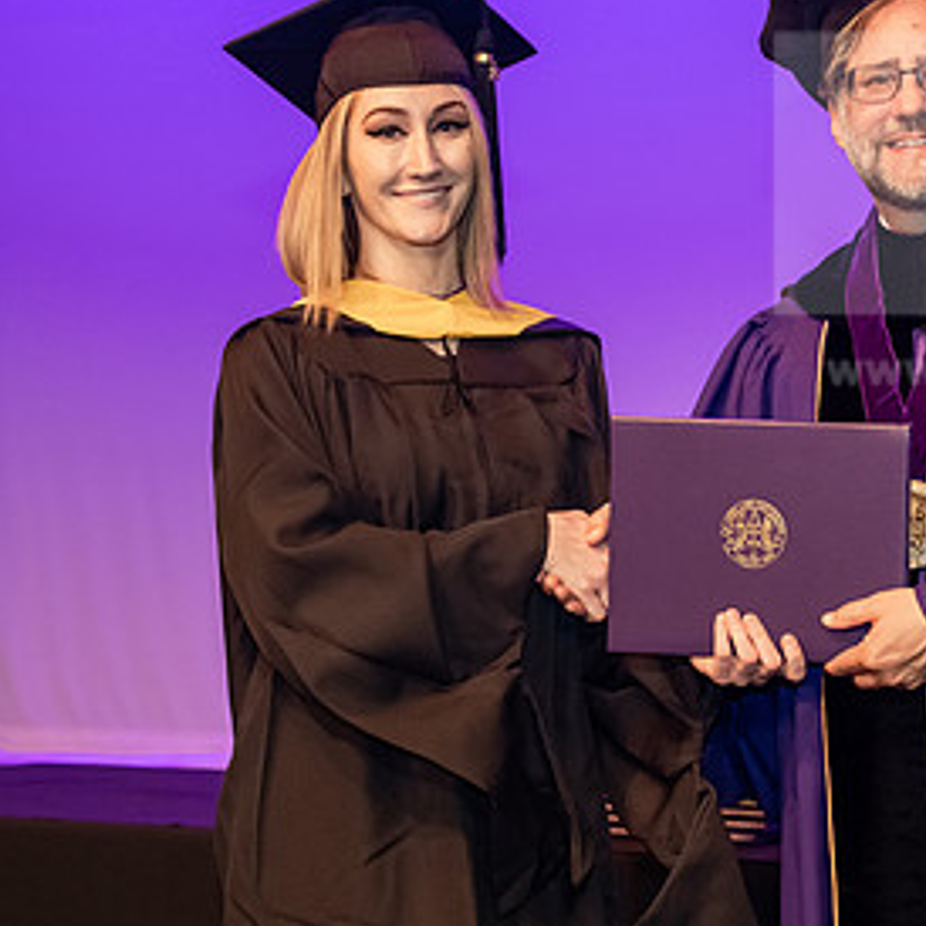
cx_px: 673
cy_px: 441
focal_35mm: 135
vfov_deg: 12.9
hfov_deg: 12.9
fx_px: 4086
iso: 3200
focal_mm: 75
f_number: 4
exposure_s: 1/200
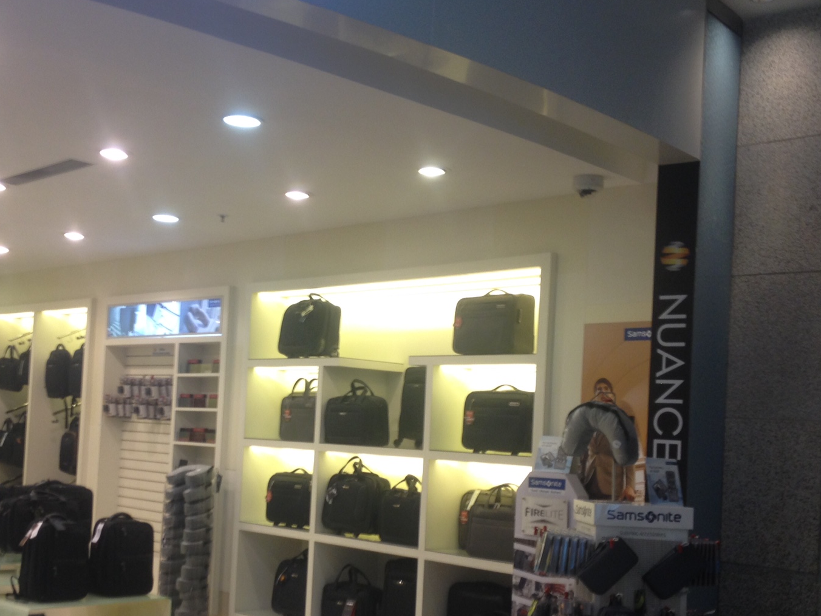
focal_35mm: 53
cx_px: 312
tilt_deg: -1.8
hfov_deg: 36.0
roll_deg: -2.0
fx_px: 1257
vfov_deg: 27.4
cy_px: 395
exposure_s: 1/20
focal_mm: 4.28
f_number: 2.4
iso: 50
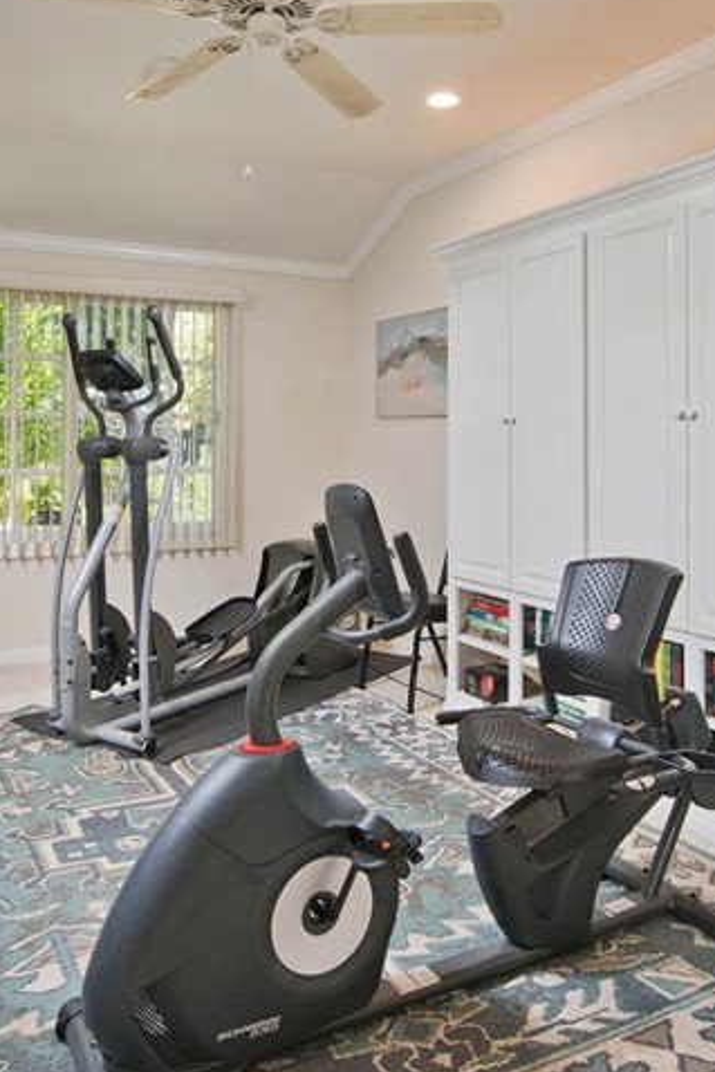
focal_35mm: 30
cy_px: 409
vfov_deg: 61.2
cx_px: 318
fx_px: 893
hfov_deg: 43.6
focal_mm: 14
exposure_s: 1/100
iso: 400
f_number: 7.1
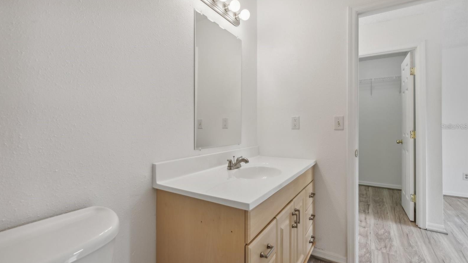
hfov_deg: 95.9
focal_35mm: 17
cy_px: 126
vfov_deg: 63.9
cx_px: 231
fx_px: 211
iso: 400
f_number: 8
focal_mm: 16
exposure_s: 1/50
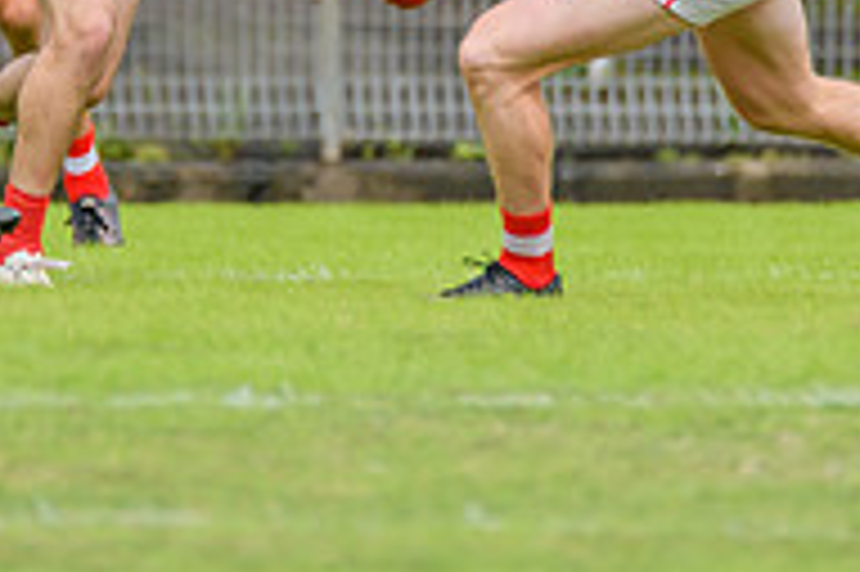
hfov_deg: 0.9
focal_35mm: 2236
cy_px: -8
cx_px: 209
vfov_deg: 0.6
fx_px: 53368
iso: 800
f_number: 8
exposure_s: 1/1600
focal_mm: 600
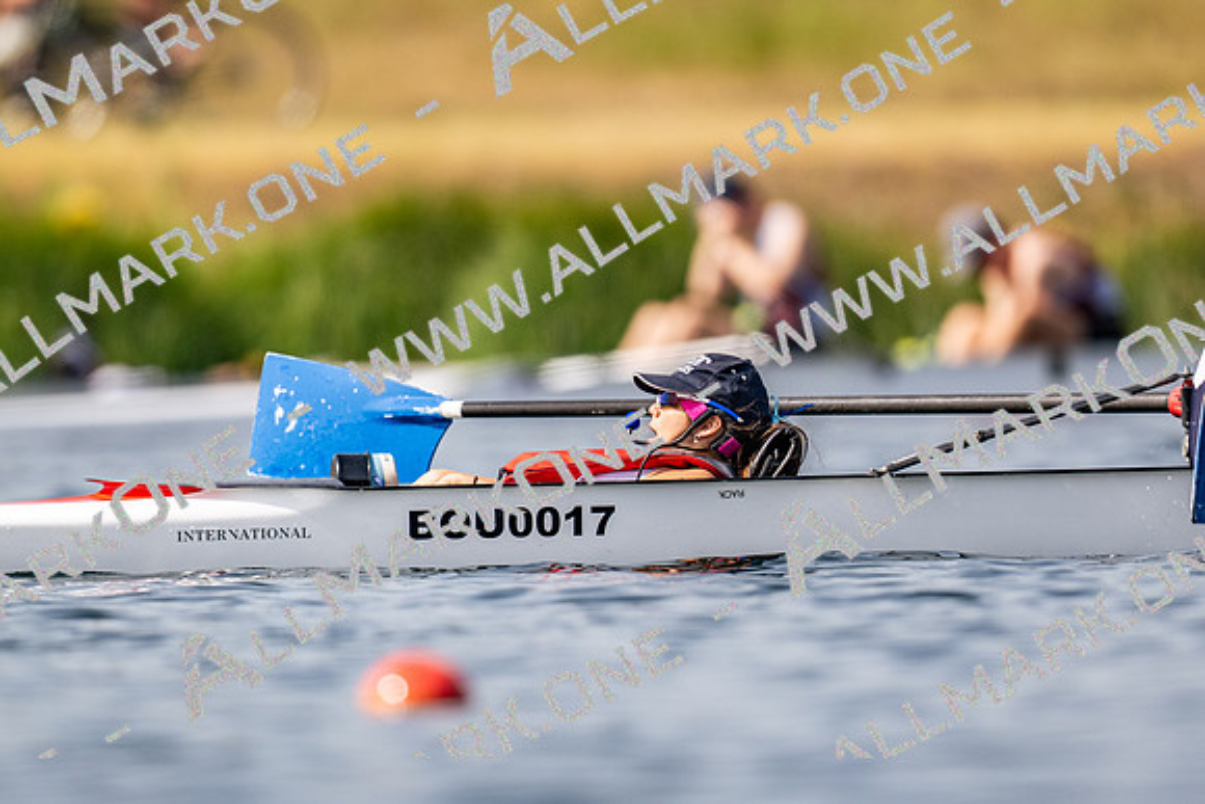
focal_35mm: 900
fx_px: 30146
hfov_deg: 2.3
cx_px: 602
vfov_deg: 1.5
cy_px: 402
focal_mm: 600
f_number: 4
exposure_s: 1/2500
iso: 160
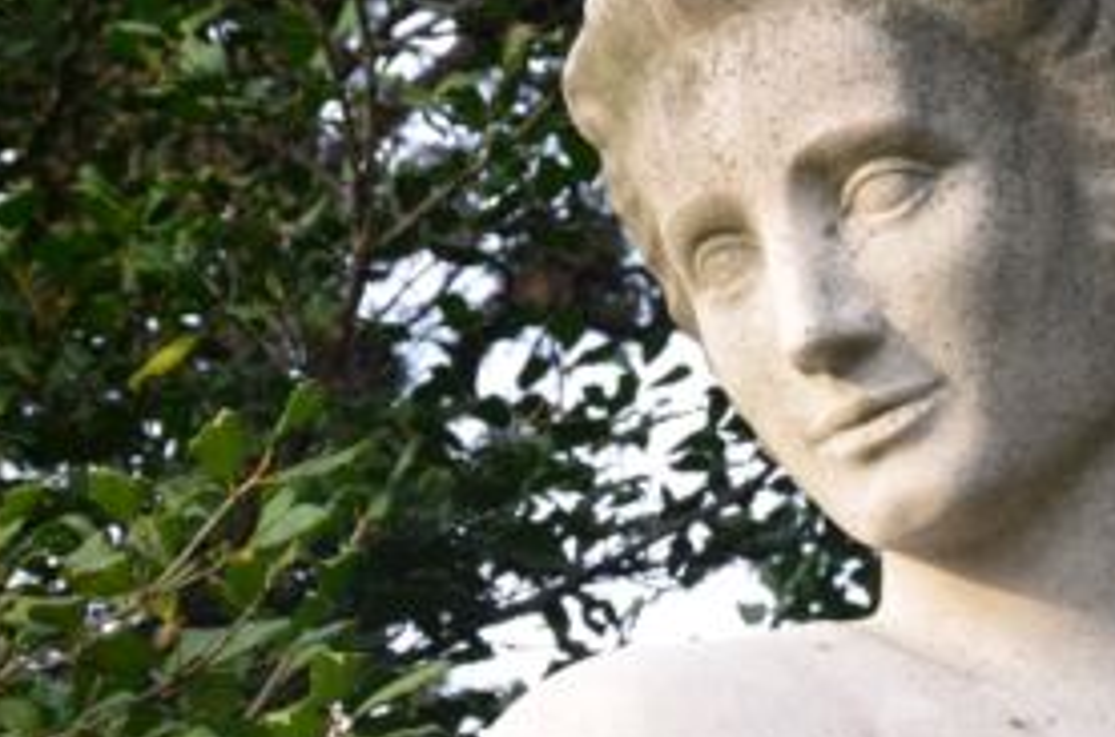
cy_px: 453
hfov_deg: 9.9
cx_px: 741
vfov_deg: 6.6
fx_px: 6424
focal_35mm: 208
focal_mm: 60
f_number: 11
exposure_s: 1/30
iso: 200
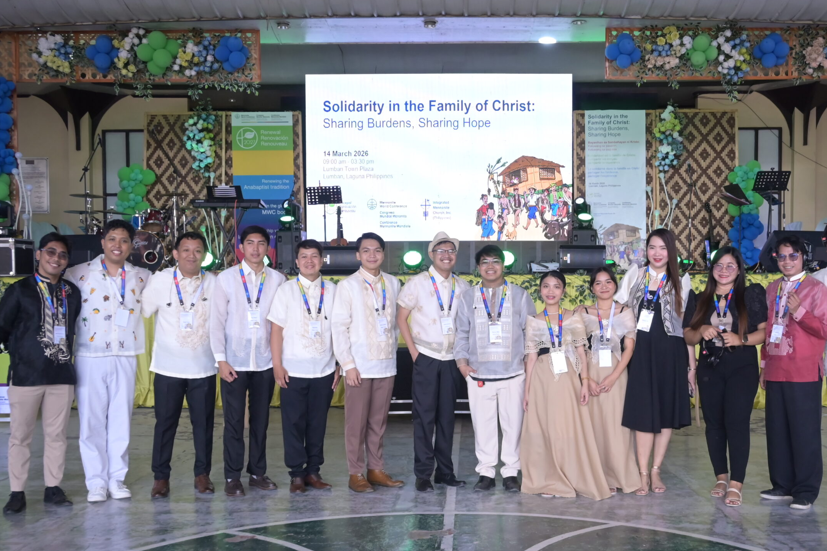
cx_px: 453
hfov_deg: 45.4
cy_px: 324
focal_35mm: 43
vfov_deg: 31.1
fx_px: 988
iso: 1250
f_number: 5
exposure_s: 1/500
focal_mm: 24
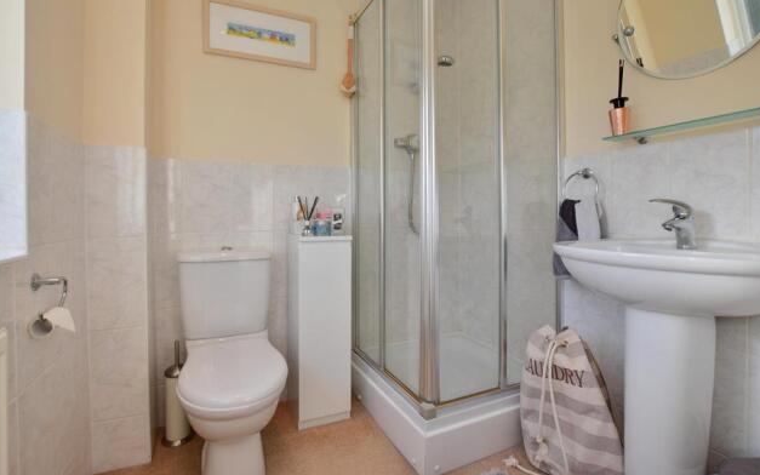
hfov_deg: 97.8
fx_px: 331
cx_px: 375
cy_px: 216
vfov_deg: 71.1
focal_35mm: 16
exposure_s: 1/125
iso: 400
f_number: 11
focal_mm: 10
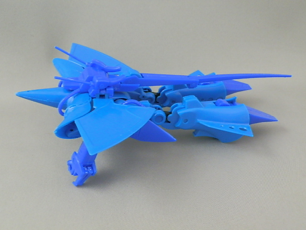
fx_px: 301
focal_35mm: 34
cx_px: 153
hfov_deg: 54.0
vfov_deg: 41.8
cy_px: 115
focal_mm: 6.17
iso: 320
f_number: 3.5
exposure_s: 1/8
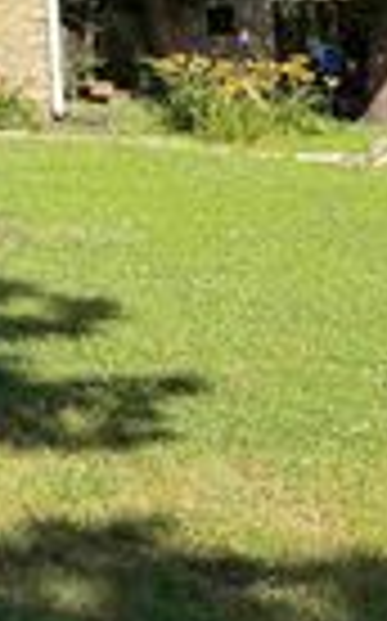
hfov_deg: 10.9
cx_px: -666
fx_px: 1556
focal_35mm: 92
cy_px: -65
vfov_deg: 21.4
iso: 80
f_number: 1.78
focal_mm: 6.76
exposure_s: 1/2232
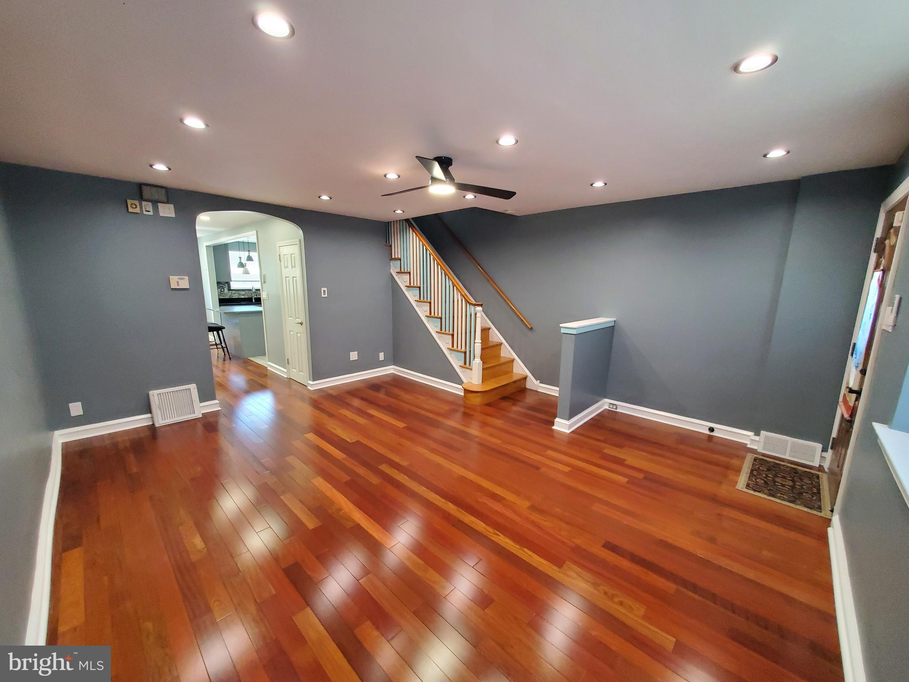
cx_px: 454
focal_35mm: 13
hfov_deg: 106.2
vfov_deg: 89.9
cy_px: 341
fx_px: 341
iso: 400
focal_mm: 1.8
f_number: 2.2
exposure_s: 1/60
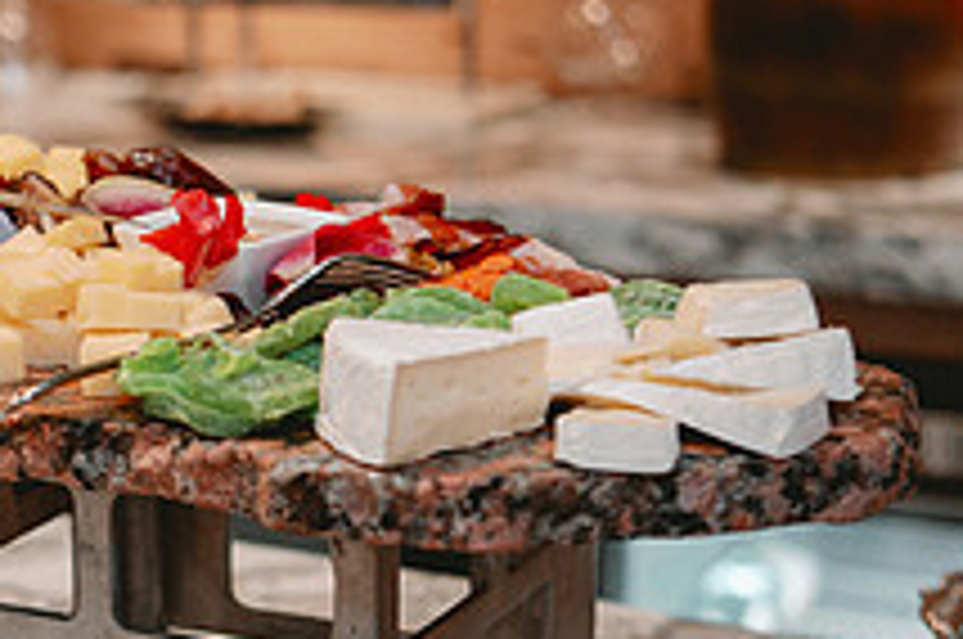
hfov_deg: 19.4
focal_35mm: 103
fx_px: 2751
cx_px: 27
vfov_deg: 13.2
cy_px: 549
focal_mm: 38
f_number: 2.8
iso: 1600
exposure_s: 1/80
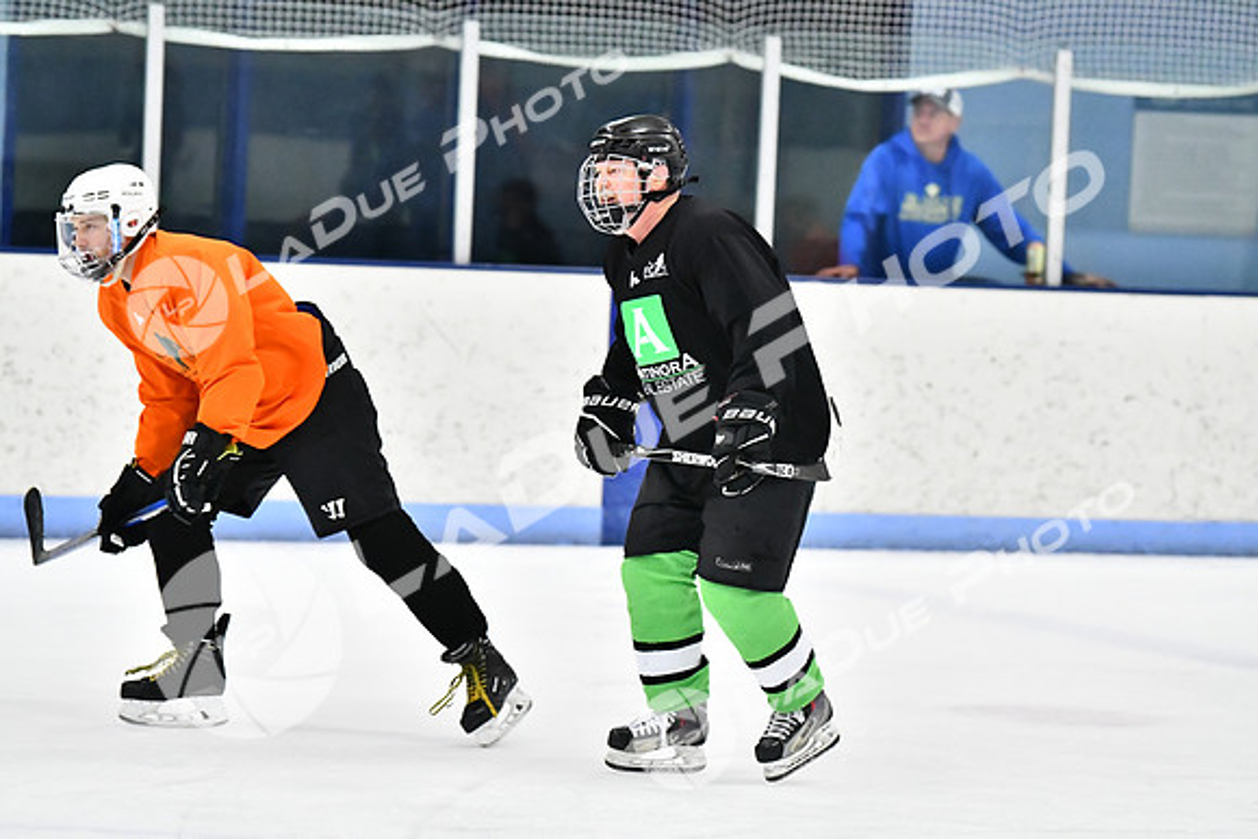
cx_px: 629
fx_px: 6553
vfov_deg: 7.3
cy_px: 420
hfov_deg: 11.0
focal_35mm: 188
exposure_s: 1/1250
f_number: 2.8
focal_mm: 125
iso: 6400
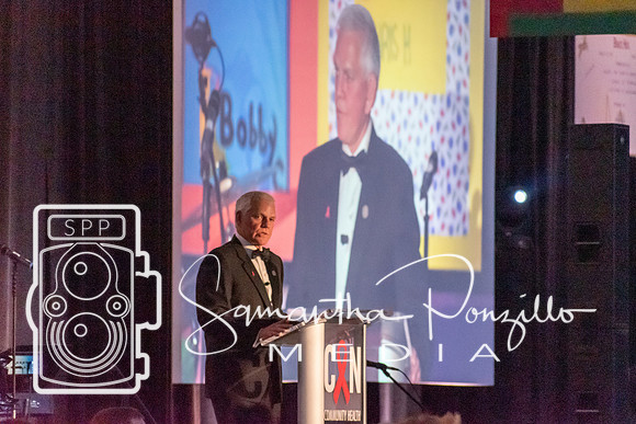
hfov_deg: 7.3
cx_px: 318
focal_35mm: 281
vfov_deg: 4.9
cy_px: 212
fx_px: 4974
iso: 12800
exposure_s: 1/250
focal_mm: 180
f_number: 5.3
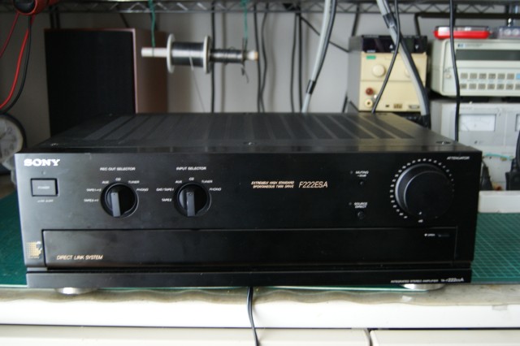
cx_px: 260
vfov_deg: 34.2
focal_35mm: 39
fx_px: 563
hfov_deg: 49.6
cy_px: 173
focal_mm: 26
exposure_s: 1/10
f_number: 4.5
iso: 400
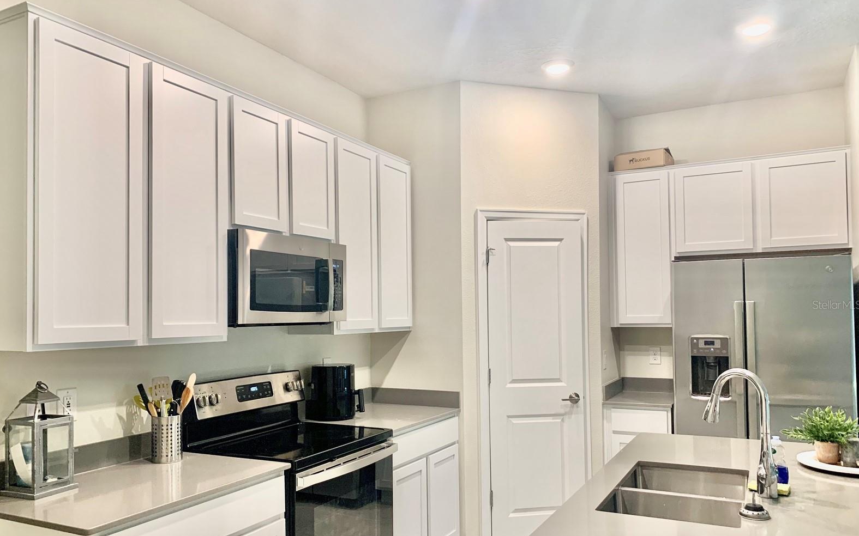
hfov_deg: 66.5
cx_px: 428
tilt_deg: +0.7
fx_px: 655
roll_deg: +1.0
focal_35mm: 28
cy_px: 304
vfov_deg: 44.4
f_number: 1.8
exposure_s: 1/60
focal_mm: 4.25
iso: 100
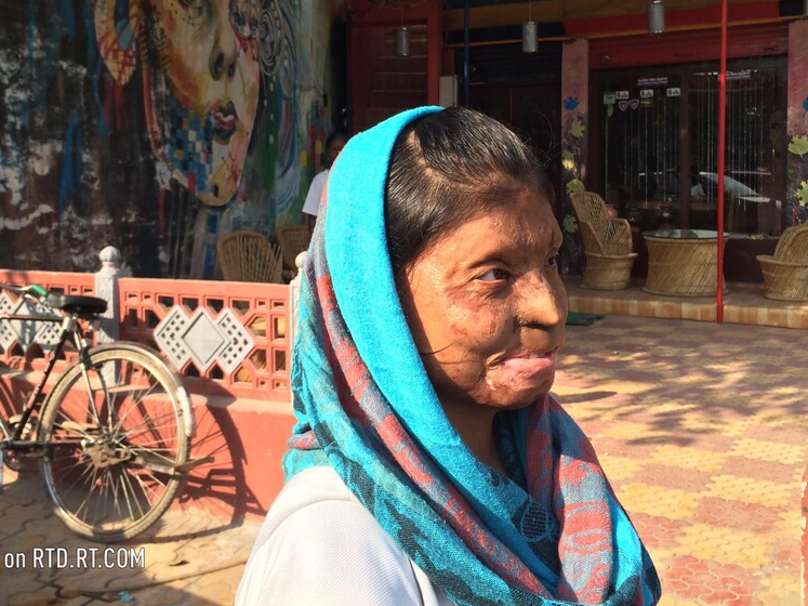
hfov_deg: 46.8
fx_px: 934
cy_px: 205
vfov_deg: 35.6
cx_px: 379
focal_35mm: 40
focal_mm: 4.12
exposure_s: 1/789
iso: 32
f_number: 2.2
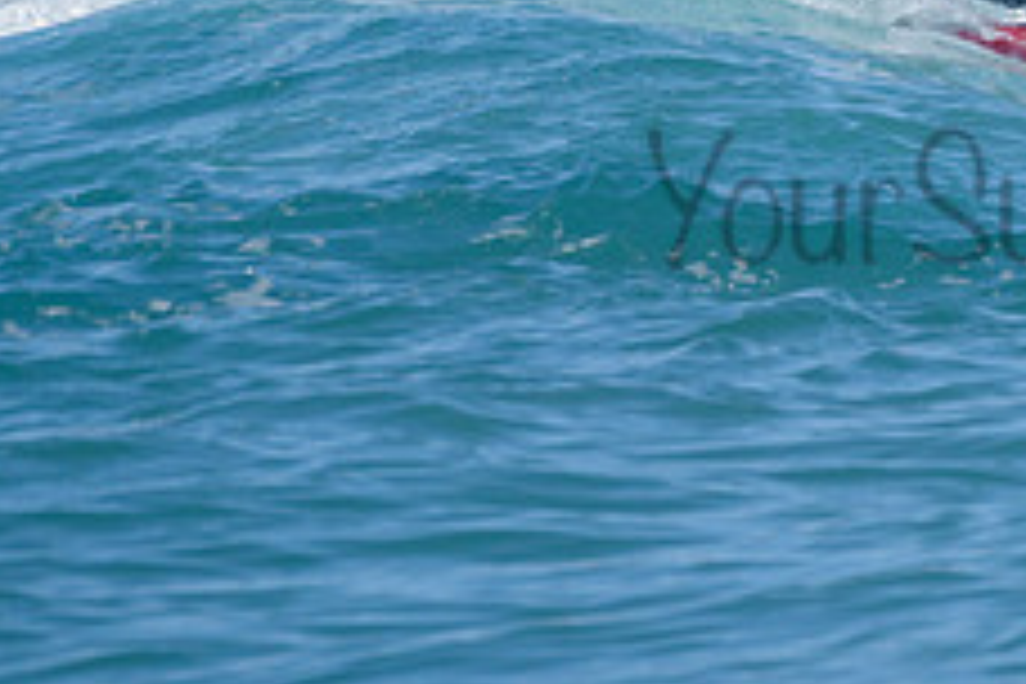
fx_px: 44428
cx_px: 960
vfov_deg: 0.9
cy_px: 18
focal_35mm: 1559
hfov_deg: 1.3
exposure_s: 1/2000
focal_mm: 500
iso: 140
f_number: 5.6
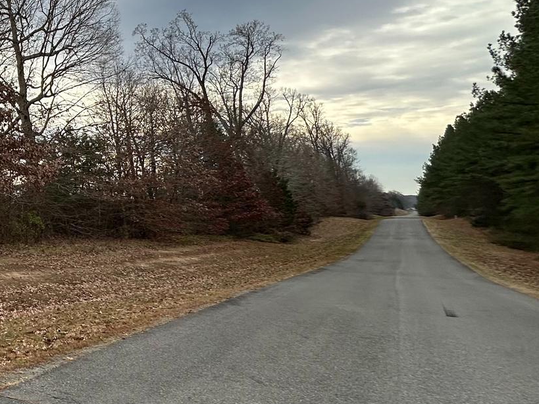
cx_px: -128
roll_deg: -2.0
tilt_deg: +8.8
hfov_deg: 37.5
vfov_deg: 39.9
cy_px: 119
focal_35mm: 35
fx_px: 545
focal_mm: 2.22
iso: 40
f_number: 2.2
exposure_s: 1/910
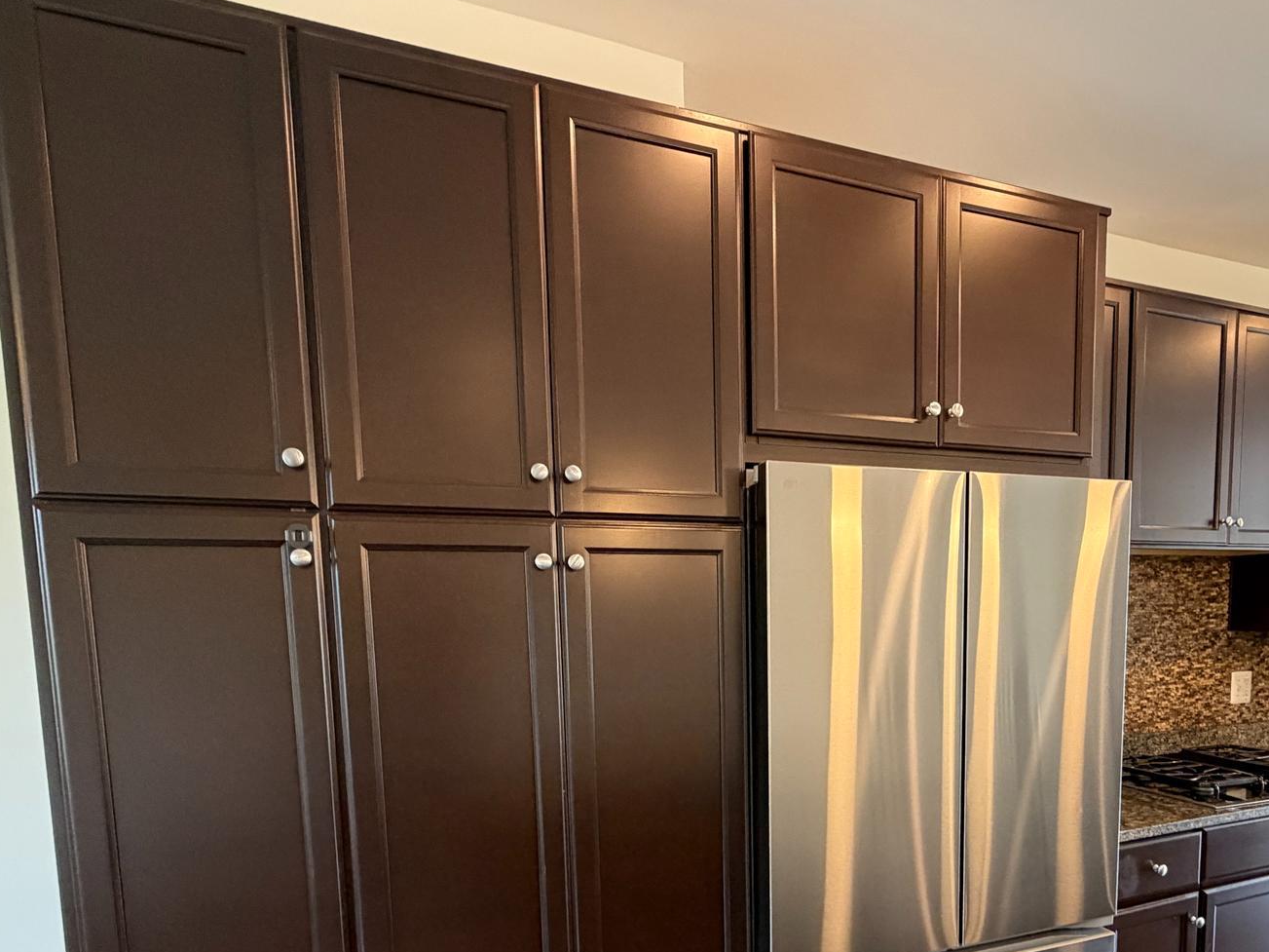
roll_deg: +0.5
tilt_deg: -5.9
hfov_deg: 75.4
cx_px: 772
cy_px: 686
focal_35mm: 22
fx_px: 806
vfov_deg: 58.6
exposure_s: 1/60
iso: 500
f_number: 2.2
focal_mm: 2.22
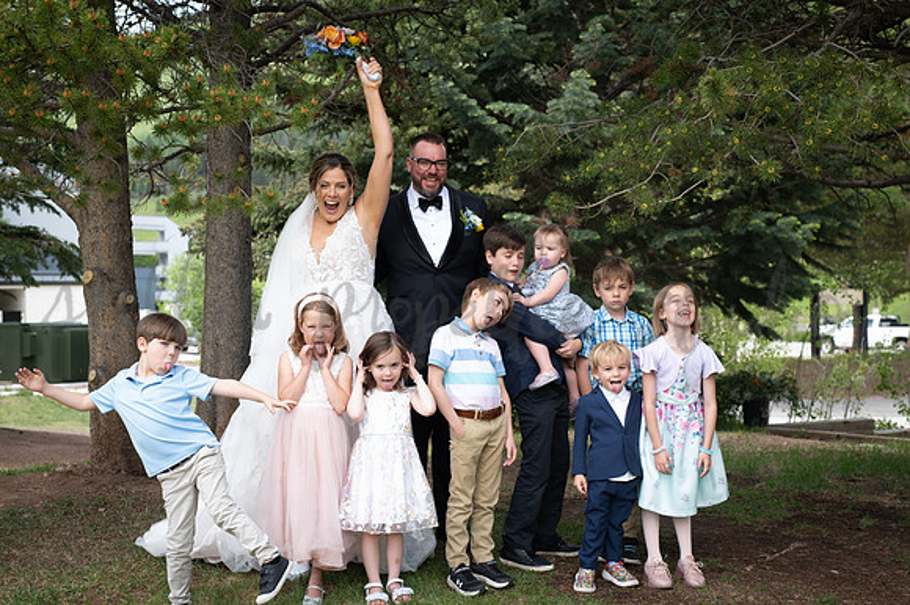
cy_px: 302
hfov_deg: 39.6
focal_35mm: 50
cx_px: 455
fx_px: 1263
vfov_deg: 27.0
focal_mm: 50
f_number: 4.5
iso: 125
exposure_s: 1/125
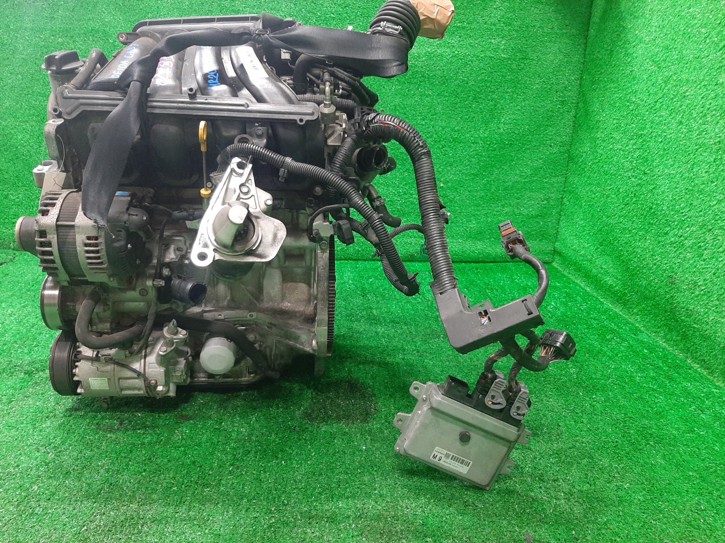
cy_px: 272
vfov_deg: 53.1
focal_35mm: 26
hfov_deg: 67.3
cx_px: 362
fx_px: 545
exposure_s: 1/50
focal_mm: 3.93
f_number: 1.7
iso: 240
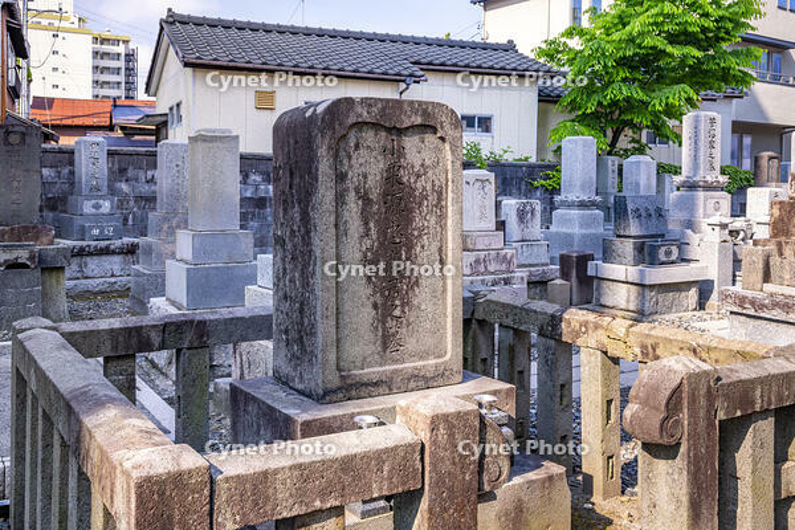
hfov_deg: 57.2
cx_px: 398
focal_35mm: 33
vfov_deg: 40.0
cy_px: 265
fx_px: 729
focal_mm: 33
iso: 64
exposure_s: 1/13
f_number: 9
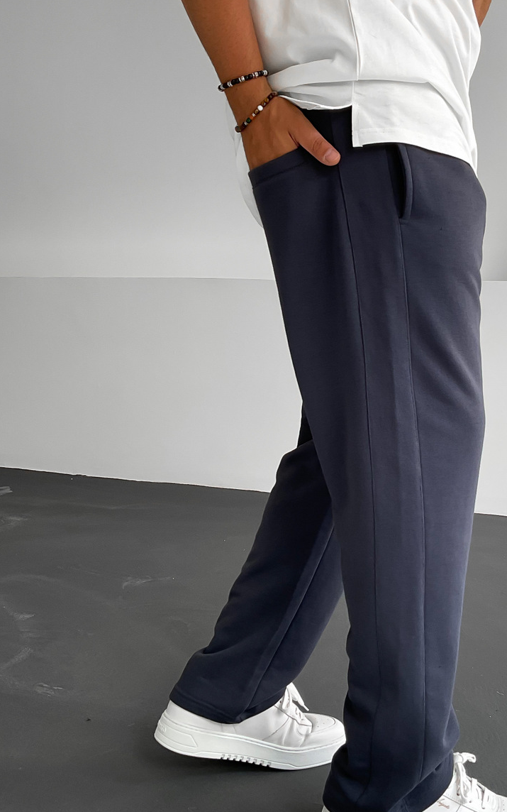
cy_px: 383
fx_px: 951
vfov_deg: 46.2
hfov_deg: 29.3
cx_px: 388
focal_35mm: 43
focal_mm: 3
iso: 25
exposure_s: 1/120
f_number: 1.8
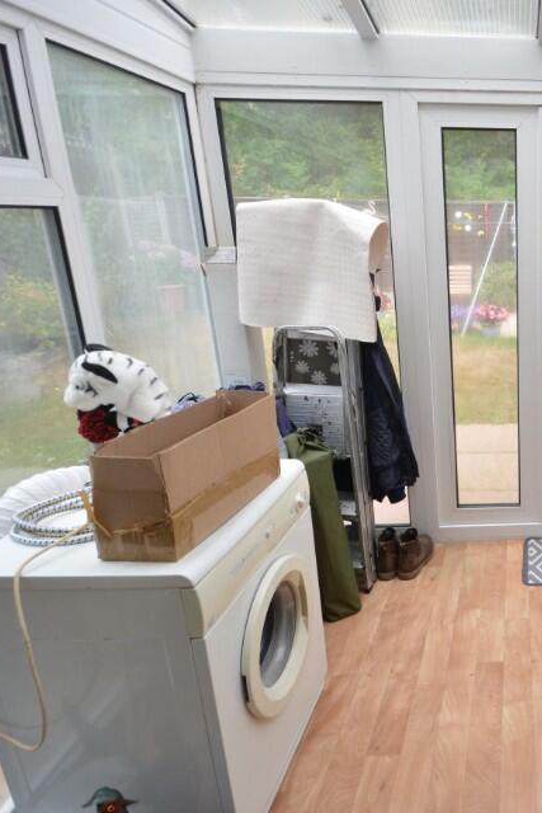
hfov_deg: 44.0
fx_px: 542
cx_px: 561
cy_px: 393
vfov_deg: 73.7
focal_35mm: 24
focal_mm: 10
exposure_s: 1/100
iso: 400
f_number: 8
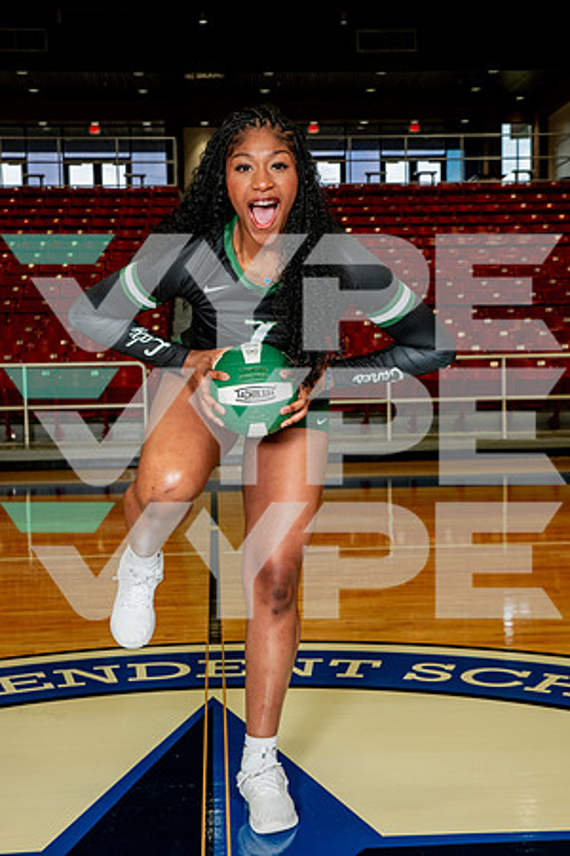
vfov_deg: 38.2
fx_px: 1235
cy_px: 428
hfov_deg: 26.0
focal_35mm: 52
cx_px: 285
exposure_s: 1/200
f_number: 7.1
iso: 800
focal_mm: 52
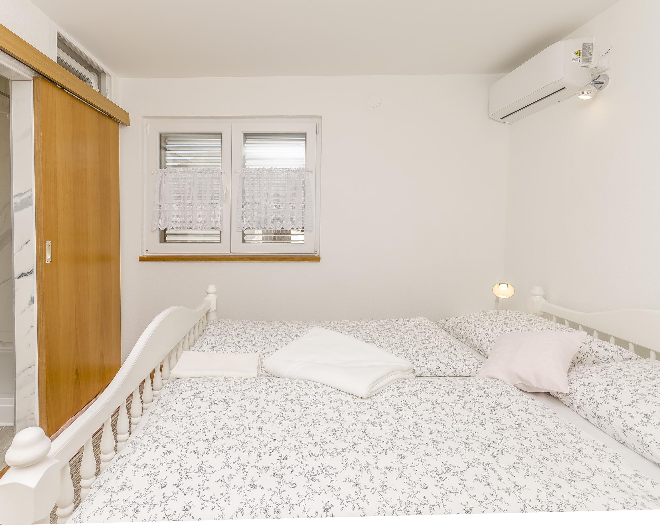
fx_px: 332
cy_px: 264
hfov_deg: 88.5
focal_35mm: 17
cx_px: 264
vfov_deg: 77.0
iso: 100
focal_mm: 10
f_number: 9
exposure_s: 1/80
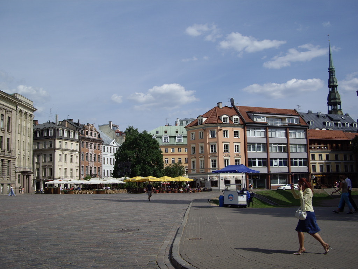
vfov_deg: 37.7
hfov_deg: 49.0
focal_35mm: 38
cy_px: 134
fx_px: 393
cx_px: 179
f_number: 5.6
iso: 50
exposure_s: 1/400
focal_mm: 7.9
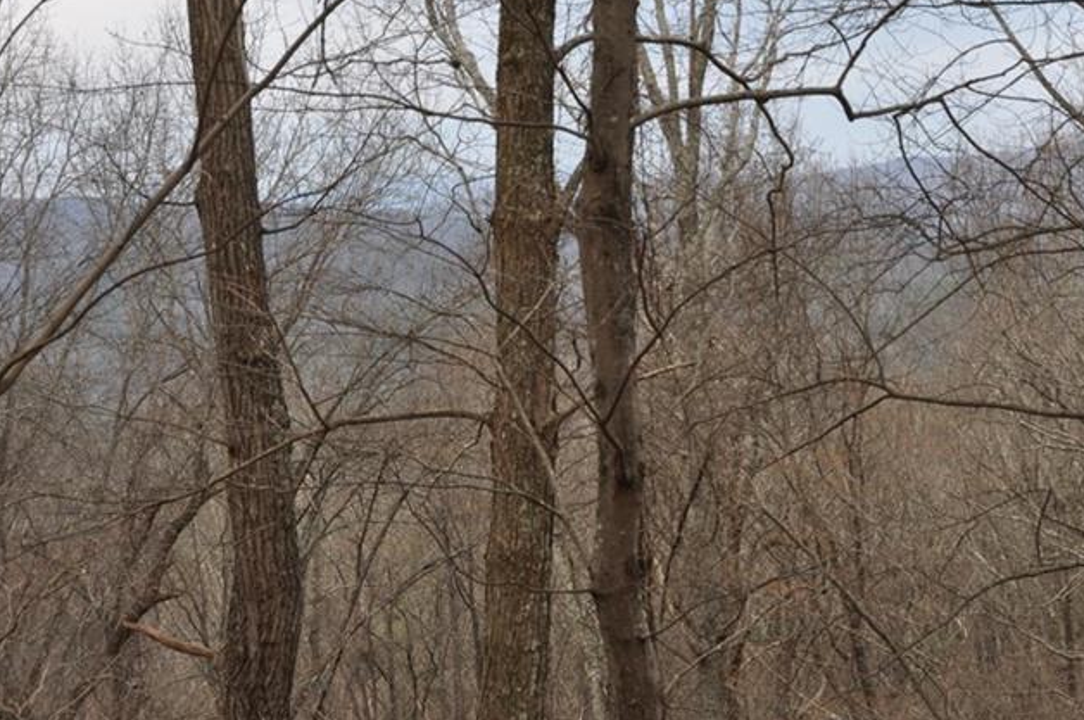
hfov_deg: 22.9
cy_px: 179
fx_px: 2646
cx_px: 822
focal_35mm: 88
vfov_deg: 15.4
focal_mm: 36
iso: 200
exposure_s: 1/125
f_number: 11
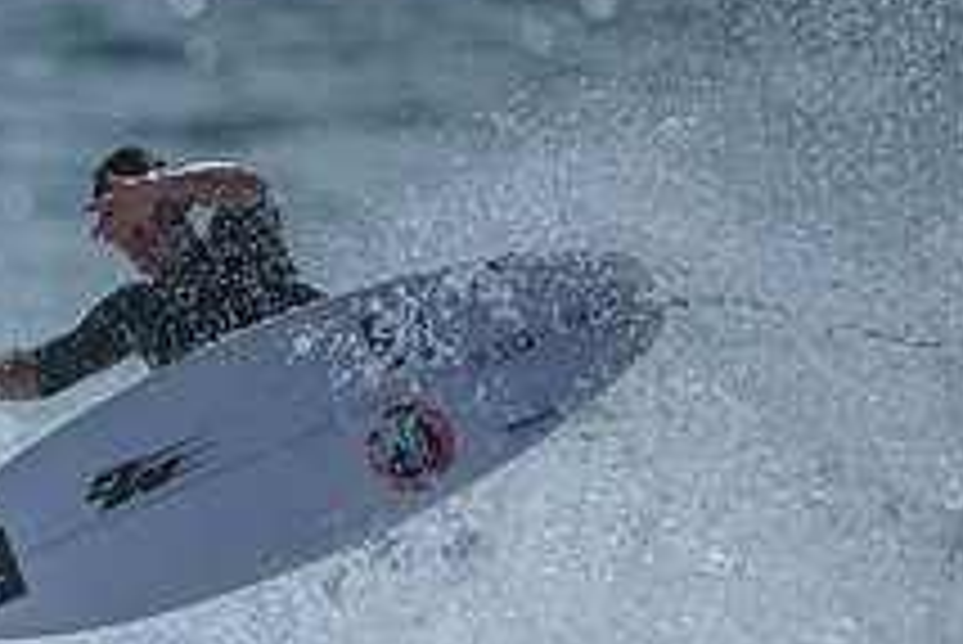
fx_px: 79686
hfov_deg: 0.7
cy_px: 706
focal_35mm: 2977
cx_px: -218
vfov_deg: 0.5
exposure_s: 1/2000
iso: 90
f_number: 6.3
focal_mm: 800
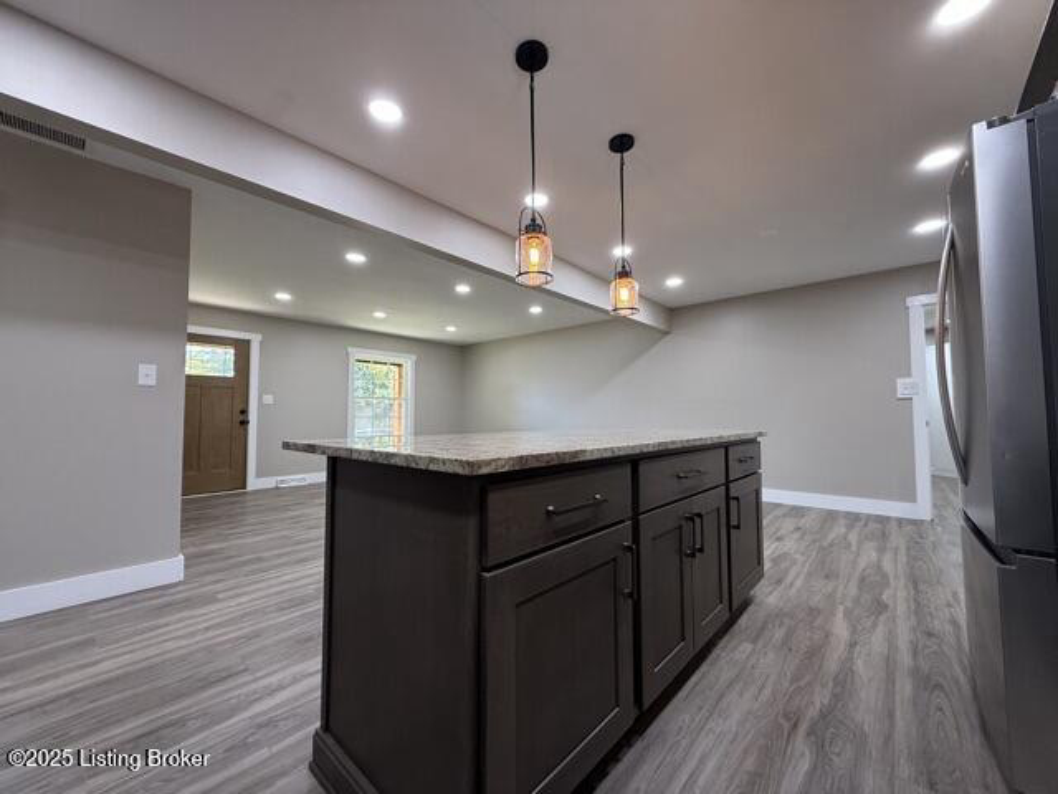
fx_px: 428
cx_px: 529
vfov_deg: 85.7
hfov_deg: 102.1
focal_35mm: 14
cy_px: 397
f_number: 2.2
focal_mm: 2.22
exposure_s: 1/120
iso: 200
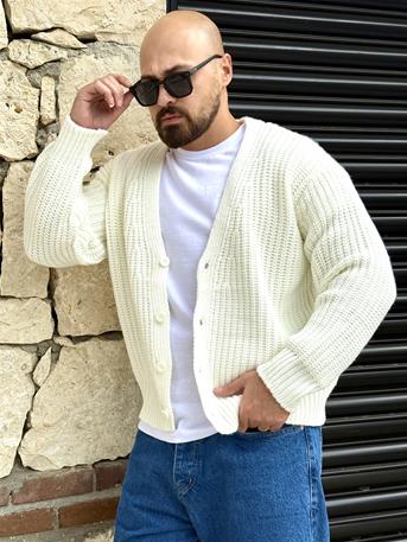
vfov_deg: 38.9
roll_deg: +0.0
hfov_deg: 29.7
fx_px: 768
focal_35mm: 49
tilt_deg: -4.9
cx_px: 206
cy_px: 275
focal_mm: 6.76
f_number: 1.78
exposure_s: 1/2033
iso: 80
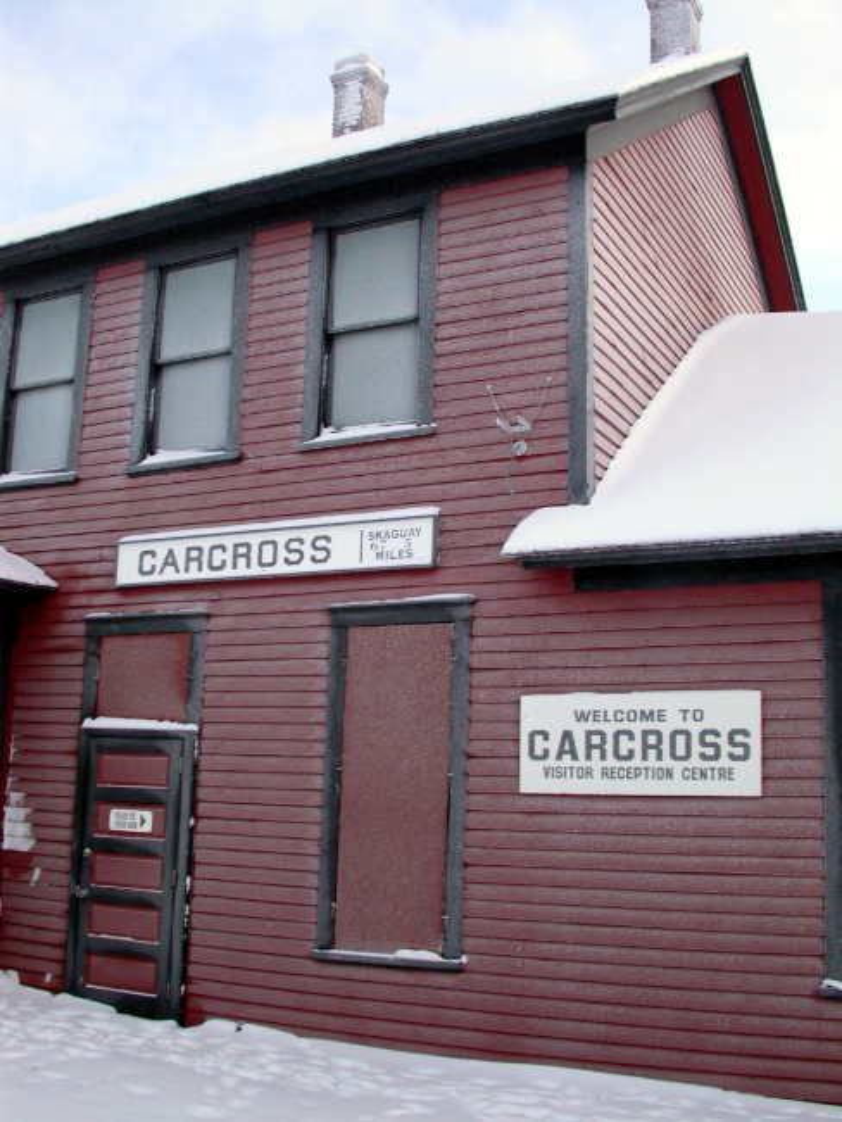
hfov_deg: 37.7
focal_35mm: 38
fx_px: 1232
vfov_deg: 49.0
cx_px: 421
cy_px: 561
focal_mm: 7.8
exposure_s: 1/121
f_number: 4.7
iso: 100
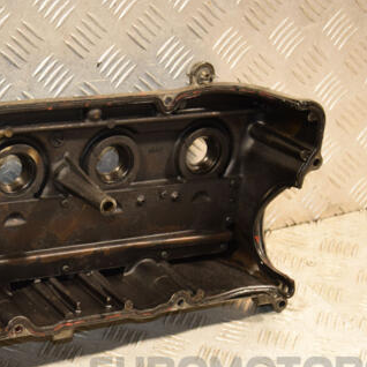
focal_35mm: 101
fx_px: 1211
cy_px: 220
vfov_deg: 17.2
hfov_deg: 17.1
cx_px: 68
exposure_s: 1/125
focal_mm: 42
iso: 800
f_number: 4.8
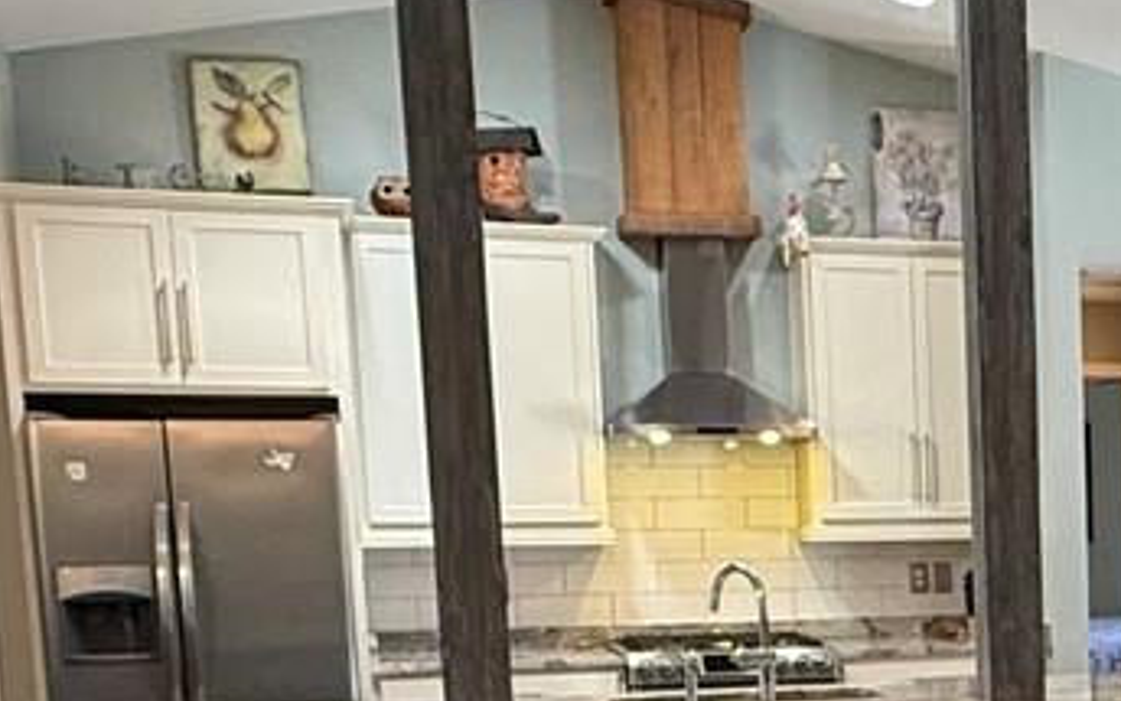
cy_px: 789
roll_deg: +0.9
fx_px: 2108
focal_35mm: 69
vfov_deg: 18.1
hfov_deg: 26.4
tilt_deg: -7.3
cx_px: 1349
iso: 320
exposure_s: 1/120
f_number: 2.2
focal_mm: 2.22
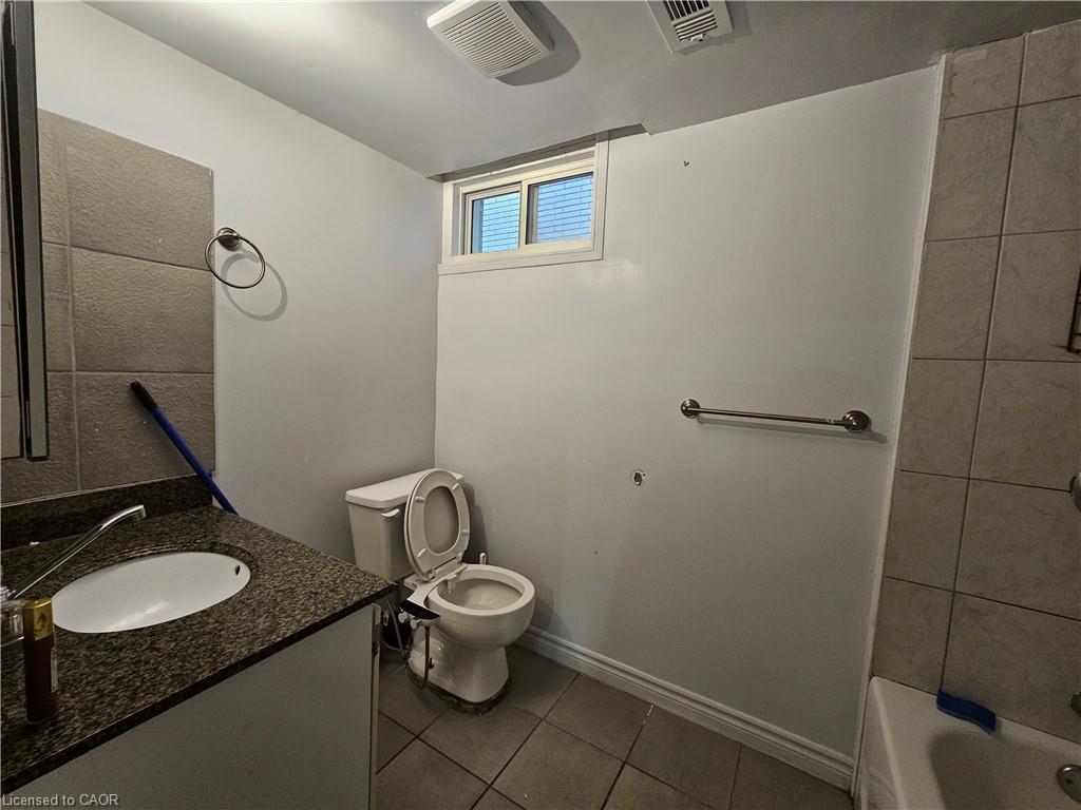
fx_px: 406
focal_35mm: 13
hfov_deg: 106.2
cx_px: 540
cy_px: 405
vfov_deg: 89.9
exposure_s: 1/40
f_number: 2.2
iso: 320
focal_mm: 2.2
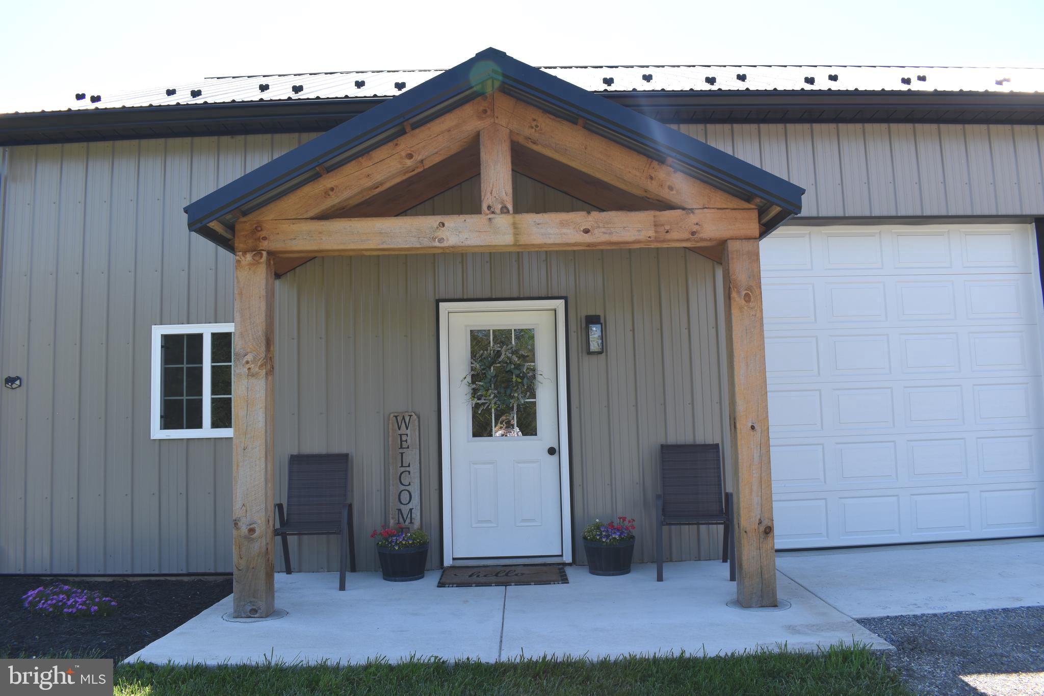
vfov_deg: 47.9
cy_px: 348
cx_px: 522
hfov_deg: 67.4
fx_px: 783
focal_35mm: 27
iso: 220
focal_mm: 18
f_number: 8
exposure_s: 1/250
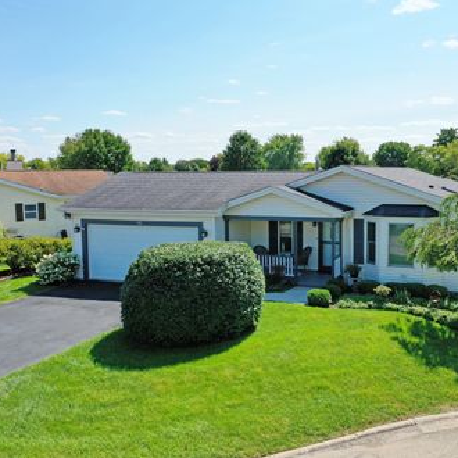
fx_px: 539
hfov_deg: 45.8
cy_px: 230
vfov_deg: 46.0
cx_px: 276
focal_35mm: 36
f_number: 6.3
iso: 100
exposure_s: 1/500
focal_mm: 10.26
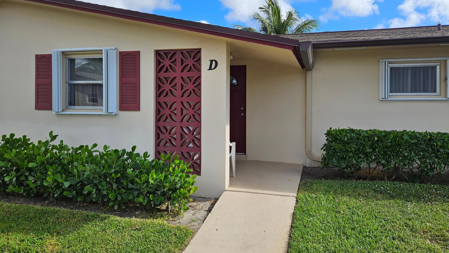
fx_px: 310
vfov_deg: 44.1
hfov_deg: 71.9
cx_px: 230
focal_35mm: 26
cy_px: 97
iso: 25
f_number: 1.8
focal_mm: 5.4
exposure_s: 1/1874
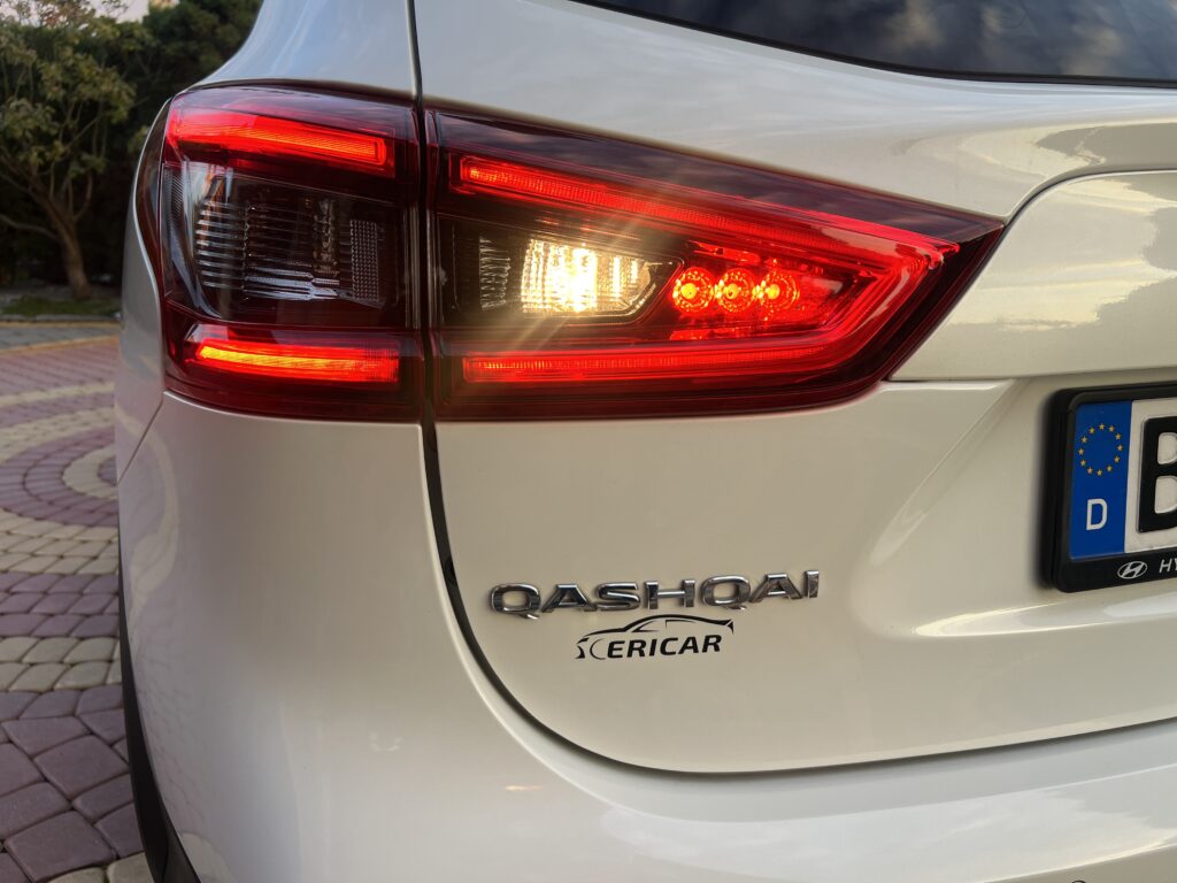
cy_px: 442
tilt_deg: -17.3
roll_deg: -1.3
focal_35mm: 26
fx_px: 884
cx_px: 588
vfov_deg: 53.1
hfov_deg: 67.3
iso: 32
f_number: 1.5
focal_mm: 5.7
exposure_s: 1/129
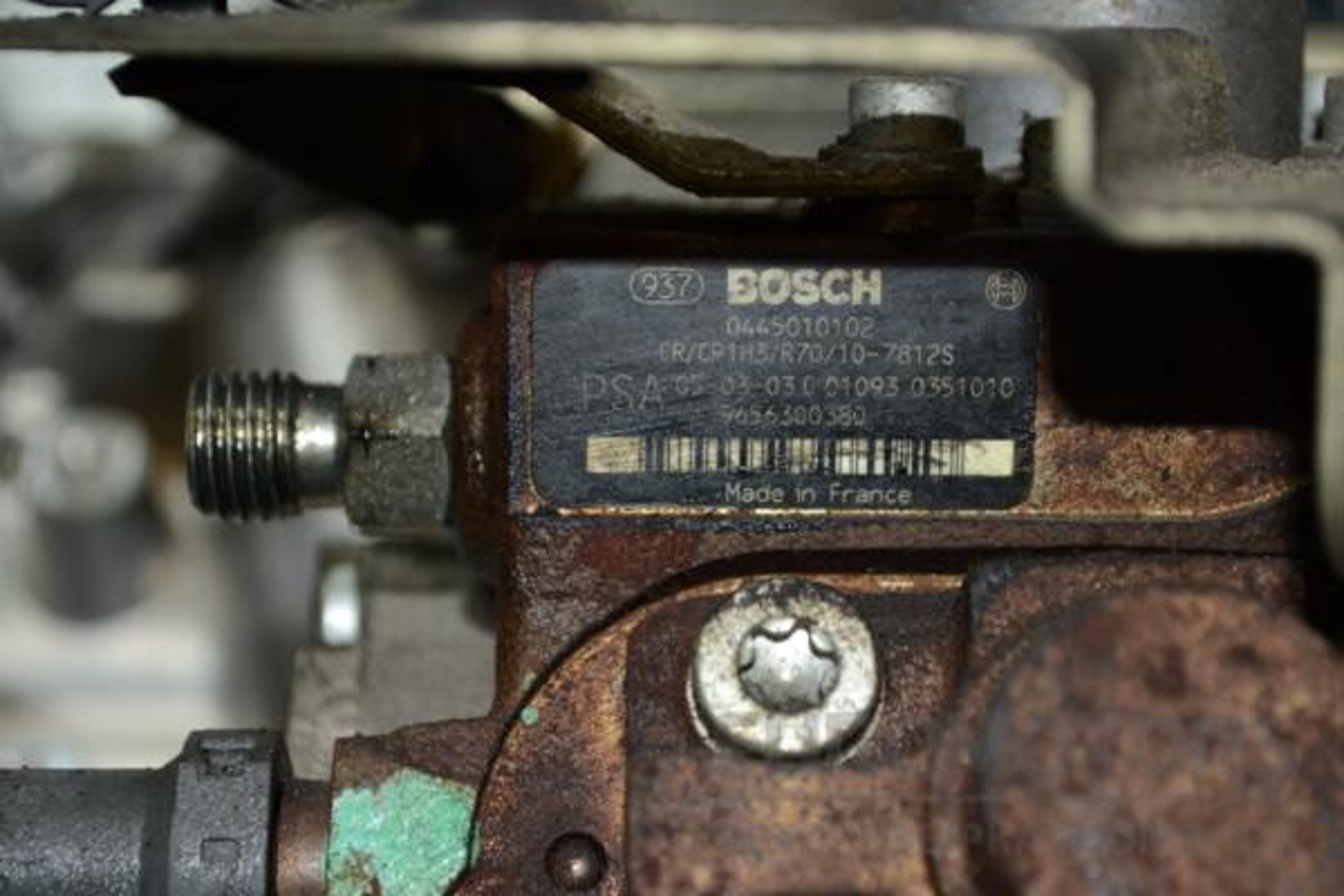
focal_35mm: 82
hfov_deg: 24.6
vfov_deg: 16.6
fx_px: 3080
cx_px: 672
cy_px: 448
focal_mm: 55
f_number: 7.1
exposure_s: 1/60
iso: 800
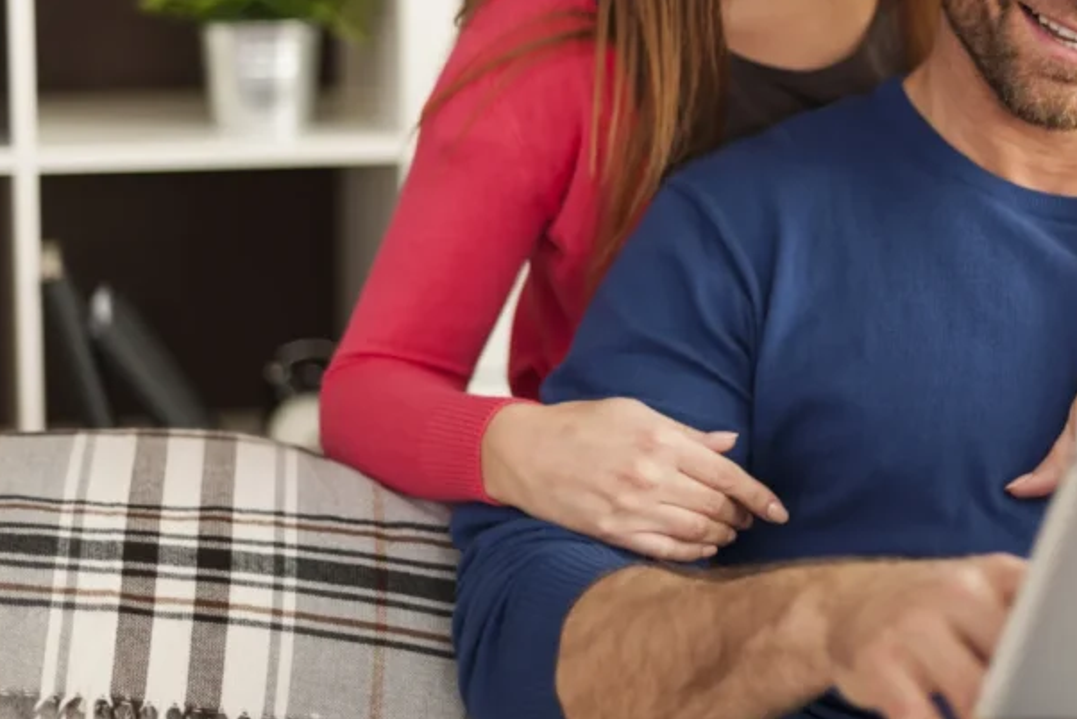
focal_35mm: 85
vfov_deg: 16.0
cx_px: 803
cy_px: 173
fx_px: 2544
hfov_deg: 23.7
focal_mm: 50
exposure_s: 1/100
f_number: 1.8
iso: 100
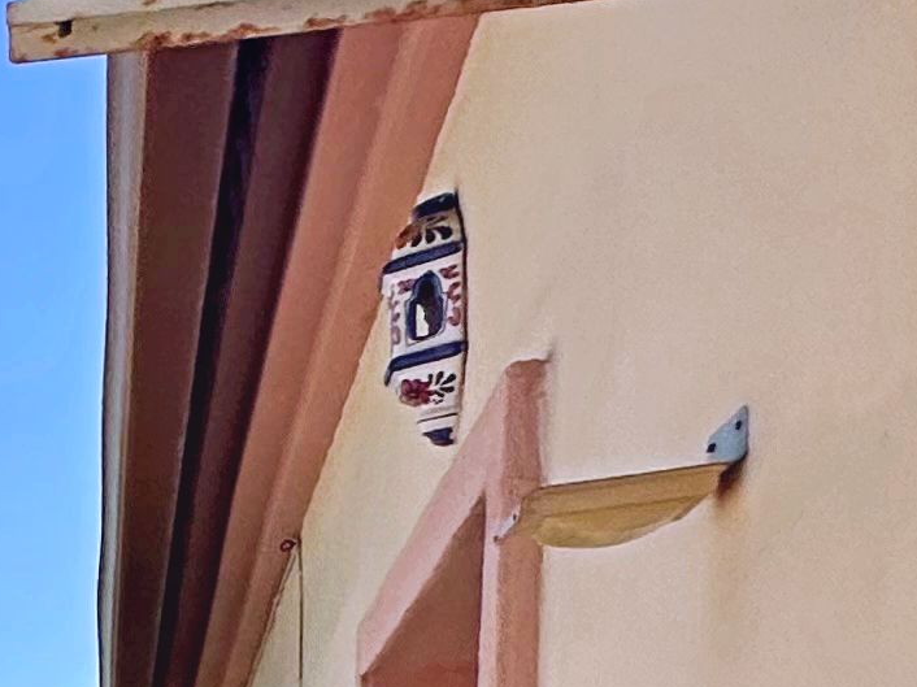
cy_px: 1130
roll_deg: -0.9
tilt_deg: +1.1
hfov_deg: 14.9
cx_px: -1277
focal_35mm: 80
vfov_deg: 16.3
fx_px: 2119
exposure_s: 1/3861
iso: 50
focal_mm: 2.22
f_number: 2.2
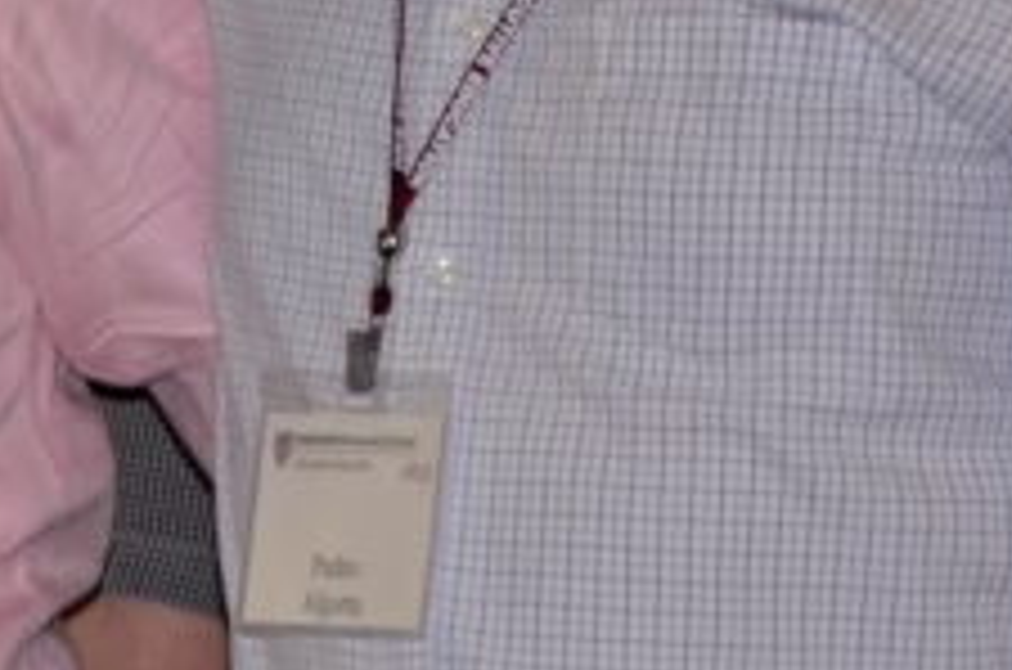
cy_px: 189
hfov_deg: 5.4
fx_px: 10527
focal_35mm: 375
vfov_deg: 3.6
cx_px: -1169
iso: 320
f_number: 4
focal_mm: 55
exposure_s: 1/30
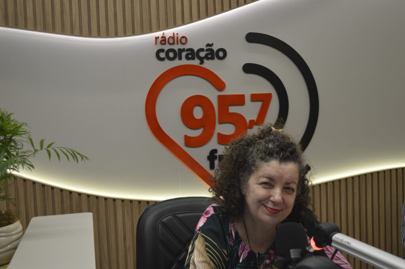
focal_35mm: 42
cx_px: 202
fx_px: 472
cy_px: 134
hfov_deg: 46.4
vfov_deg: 31.8
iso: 560
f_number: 4.5
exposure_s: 1/60
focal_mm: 28
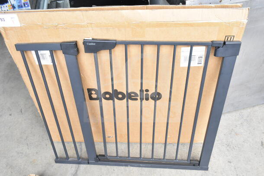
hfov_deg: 67.4
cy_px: 88
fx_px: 198
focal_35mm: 27
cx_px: 132
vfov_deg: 48.0
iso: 1600
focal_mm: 18
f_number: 8
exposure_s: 1/250
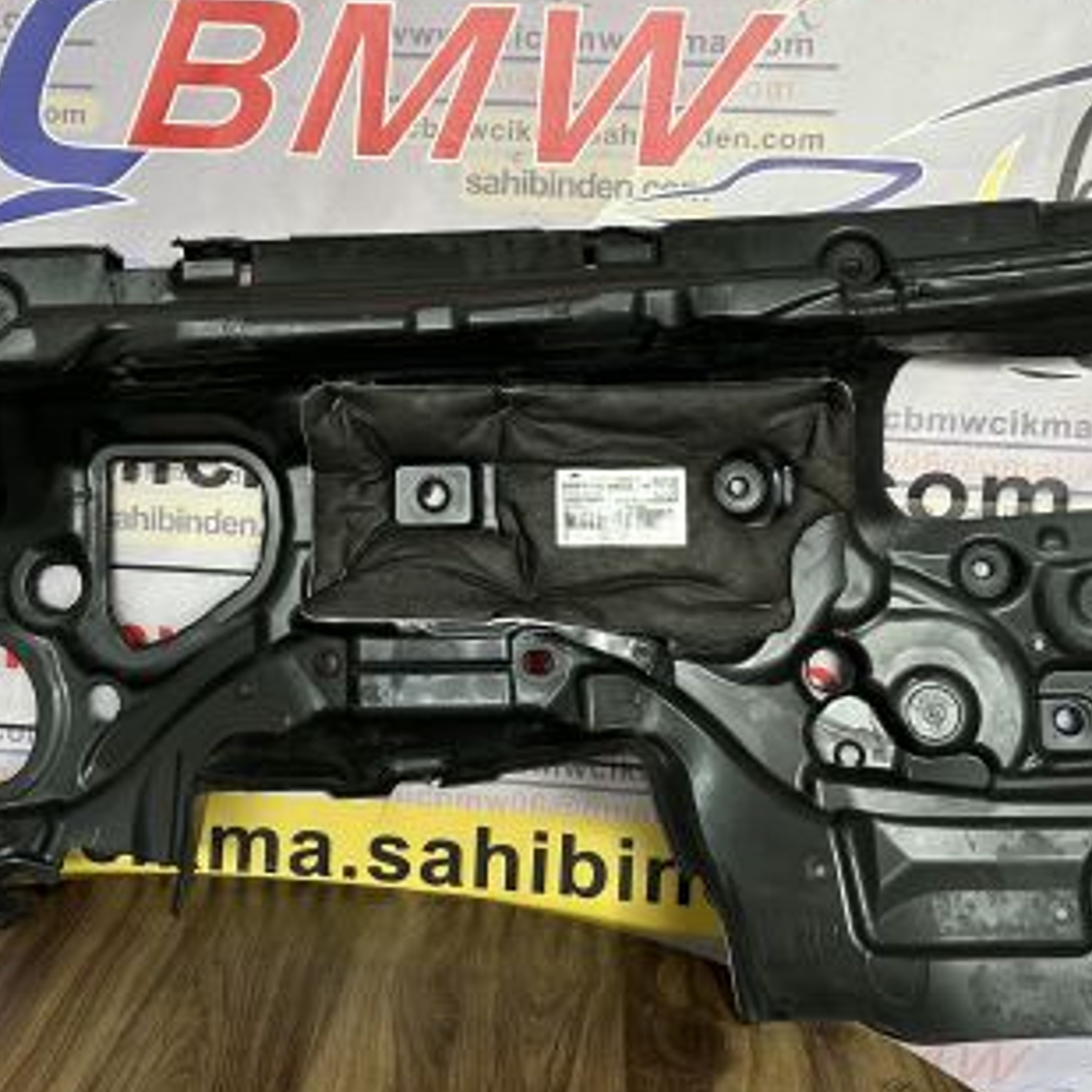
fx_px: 1570
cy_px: 399
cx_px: 431
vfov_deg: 38.1
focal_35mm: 44
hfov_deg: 38.2
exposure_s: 1/100
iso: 160
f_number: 1.78
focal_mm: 6.86
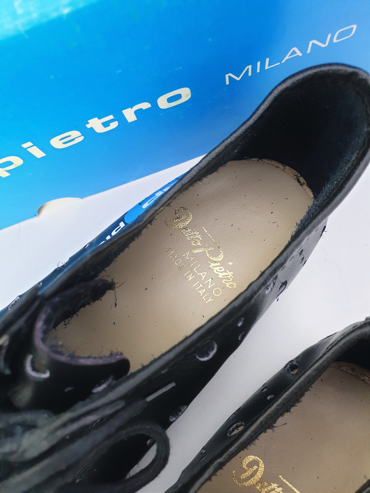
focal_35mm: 26
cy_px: 246
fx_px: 371
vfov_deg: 67.3
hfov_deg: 53.1
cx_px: 185
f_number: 2.4
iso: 200
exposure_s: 1/50
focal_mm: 4.3
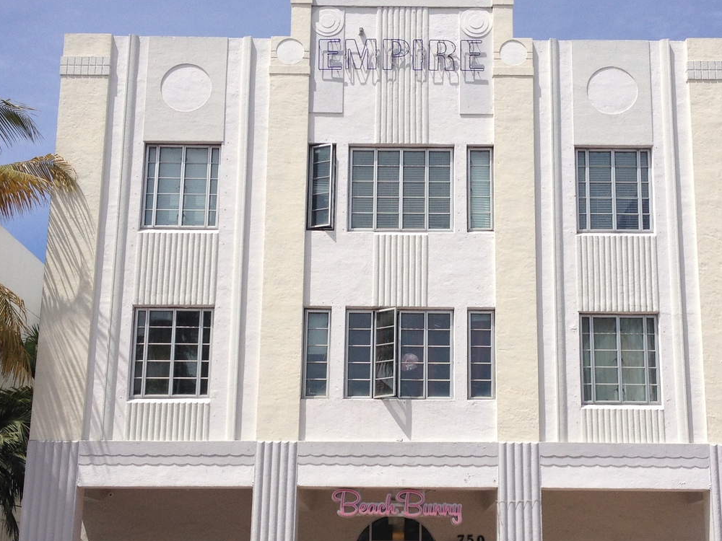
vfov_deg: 26.0
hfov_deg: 34.3
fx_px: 1168
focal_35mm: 56
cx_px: 423
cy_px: 337
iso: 50
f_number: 2.4
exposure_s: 1/2907
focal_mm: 4.28
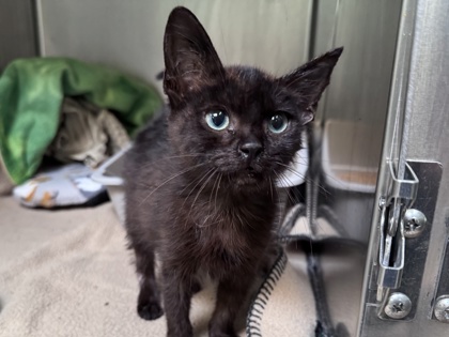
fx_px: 311
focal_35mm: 24
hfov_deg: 71.6
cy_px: 168
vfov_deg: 56.8
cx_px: 224
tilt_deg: -19.3
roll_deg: -1.8
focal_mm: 6.76
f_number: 1.78
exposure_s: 1/60
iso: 400
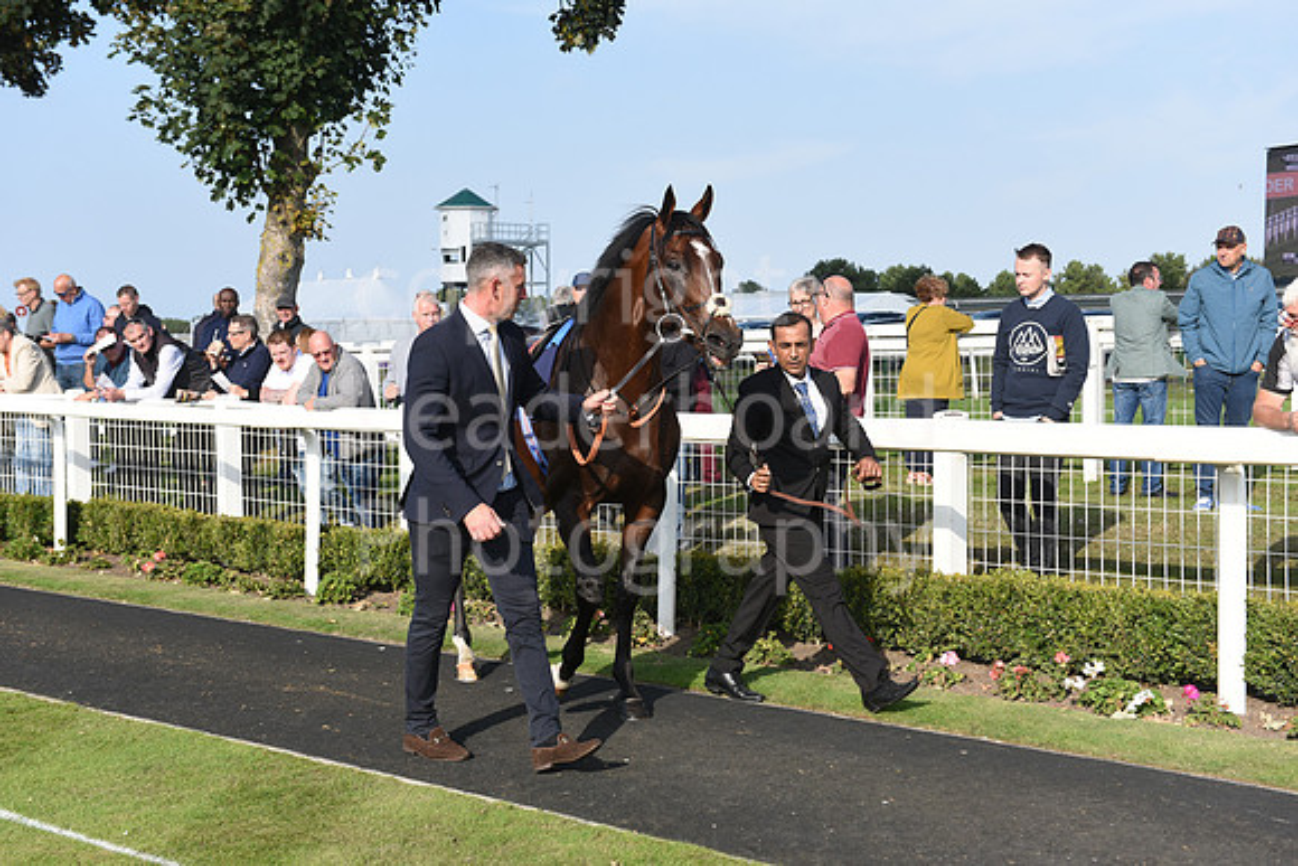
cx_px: 649
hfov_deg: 39.6
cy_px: 433
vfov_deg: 27.0
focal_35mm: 50
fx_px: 1803
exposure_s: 1/1600
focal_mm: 50
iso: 500
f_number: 5.6
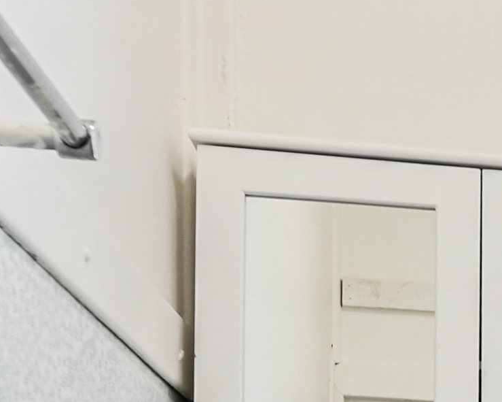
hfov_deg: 15.1
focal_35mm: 107
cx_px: 957
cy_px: 773
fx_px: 1590
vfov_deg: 12.8
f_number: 4
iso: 100
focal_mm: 14
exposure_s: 1/10
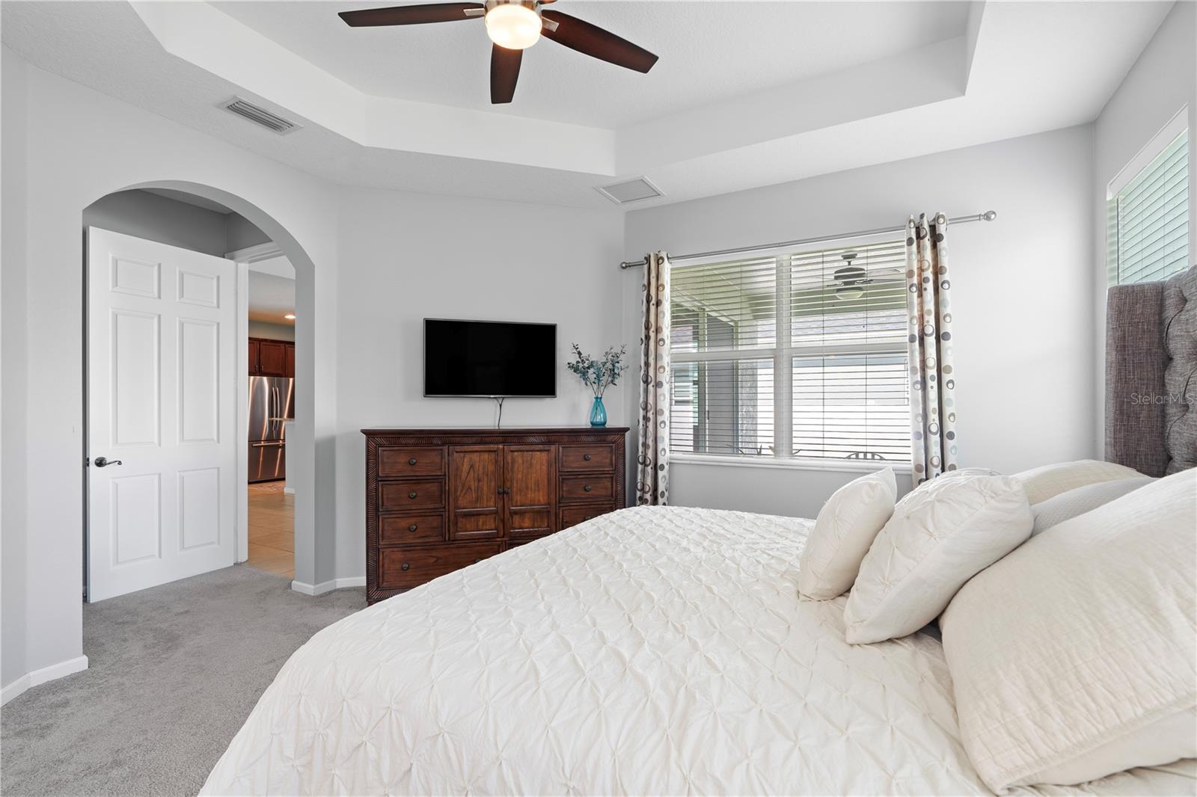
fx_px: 532
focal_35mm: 16
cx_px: 598
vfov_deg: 73.7
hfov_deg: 96.7
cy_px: 398
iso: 250
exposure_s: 1/15
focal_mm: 16
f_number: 9
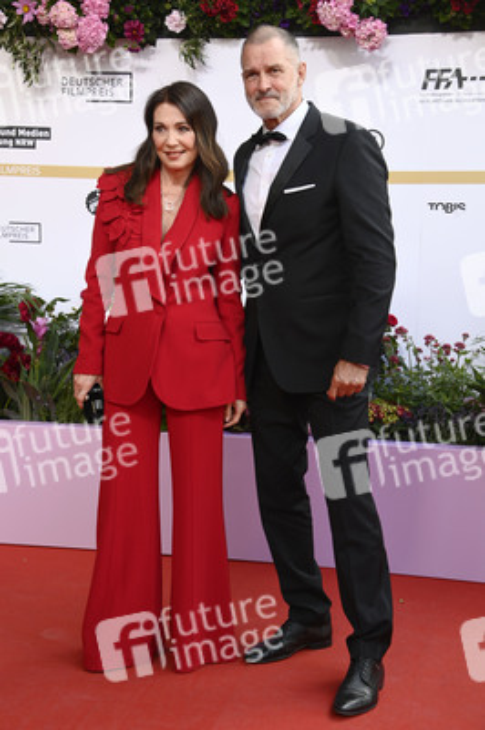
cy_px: 365
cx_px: 242
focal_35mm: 58
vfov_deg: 34.5
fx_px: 1174
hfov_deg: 23.3
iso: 640
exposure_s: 1/250
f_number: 5.6
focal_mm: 58
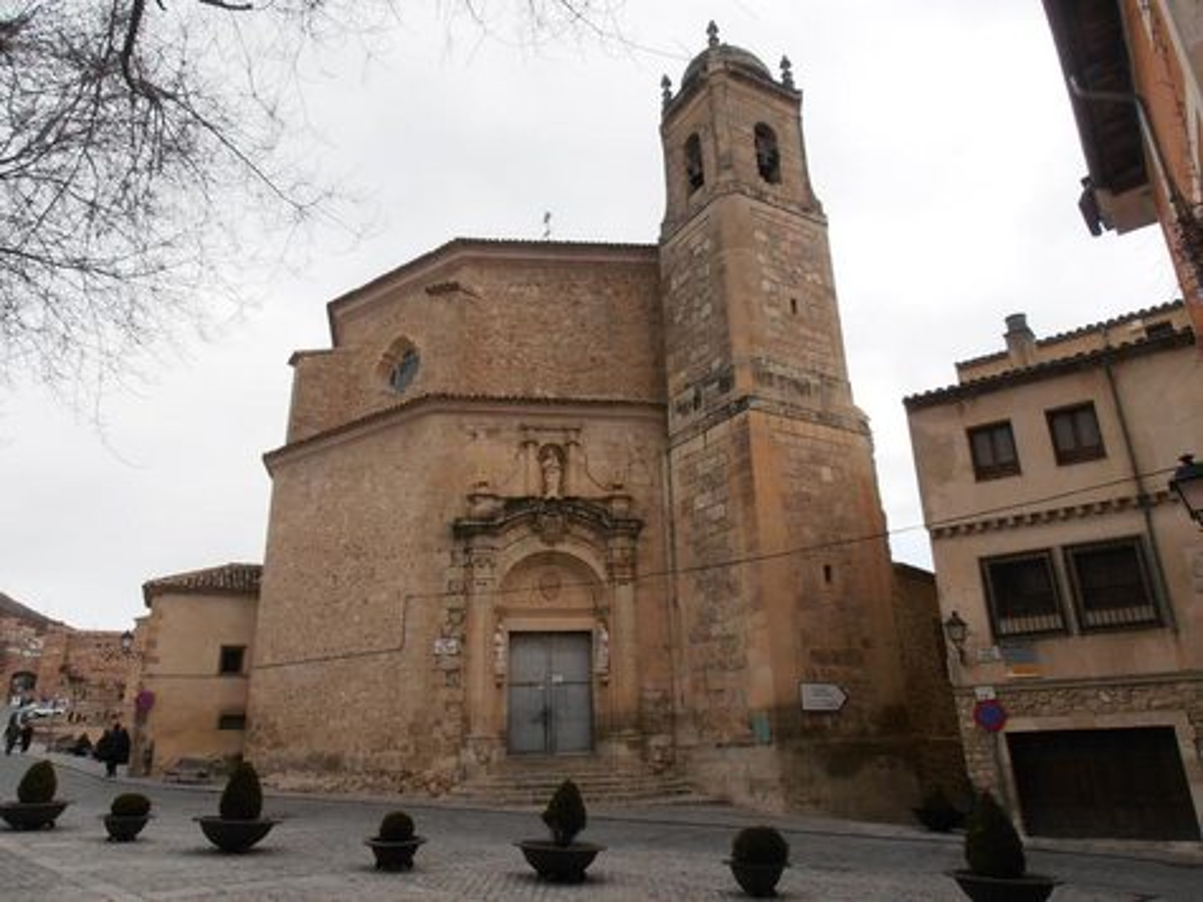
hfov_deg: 71.6
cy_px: 451
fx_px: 834
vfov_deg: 56.8
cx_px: 602
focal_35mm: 24
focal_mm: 4.2
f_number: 7.9
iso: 80
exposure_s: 1/80
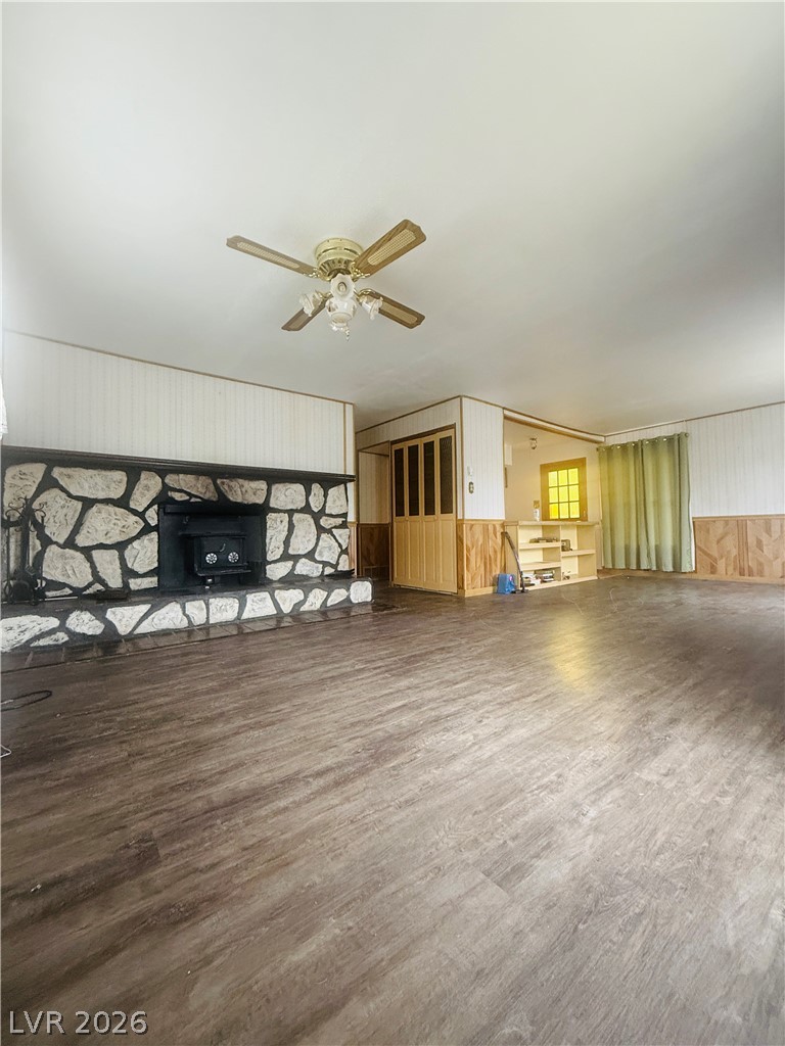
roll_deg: +0.7
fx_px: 423
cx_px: 392
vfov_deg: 102.1
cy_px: 523
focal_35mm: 14
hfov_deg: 85.7
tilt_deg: +2.5
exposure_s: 1/60
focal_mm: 2.22
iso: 320
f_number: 2.2
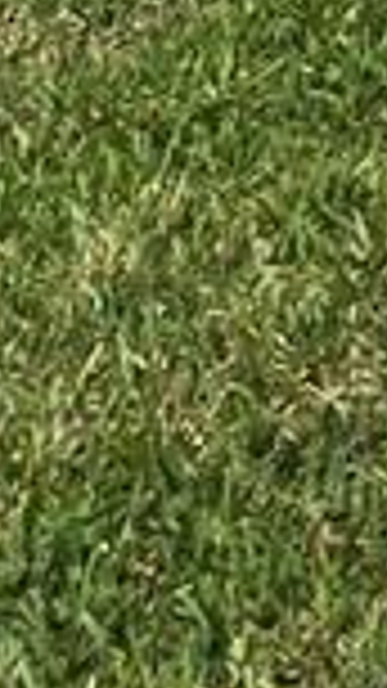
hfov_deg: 5.5
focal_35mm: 148
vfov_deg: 10.2
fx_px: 2701
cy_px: -1425
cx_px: 2106
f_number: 1.9
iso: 40
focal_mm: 2.2
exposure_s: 1/4217
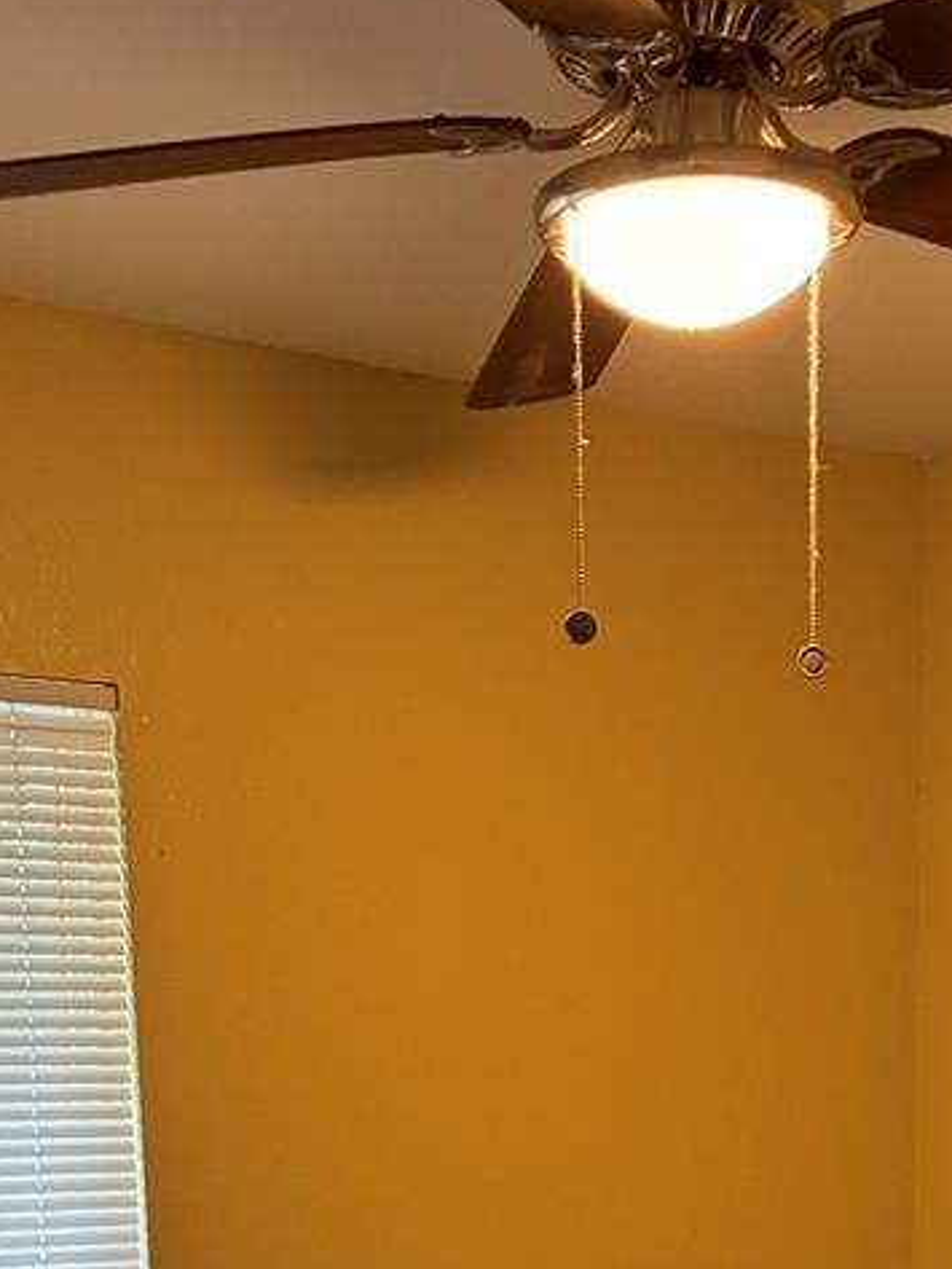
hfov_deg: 22.2
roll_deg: +0.1
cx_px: 638
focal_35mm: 66
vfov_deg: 26.7
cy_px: 1443
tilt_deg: -10.7
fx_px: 2419
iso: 320
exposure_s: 1/60
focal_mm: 5.96
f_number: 1.6
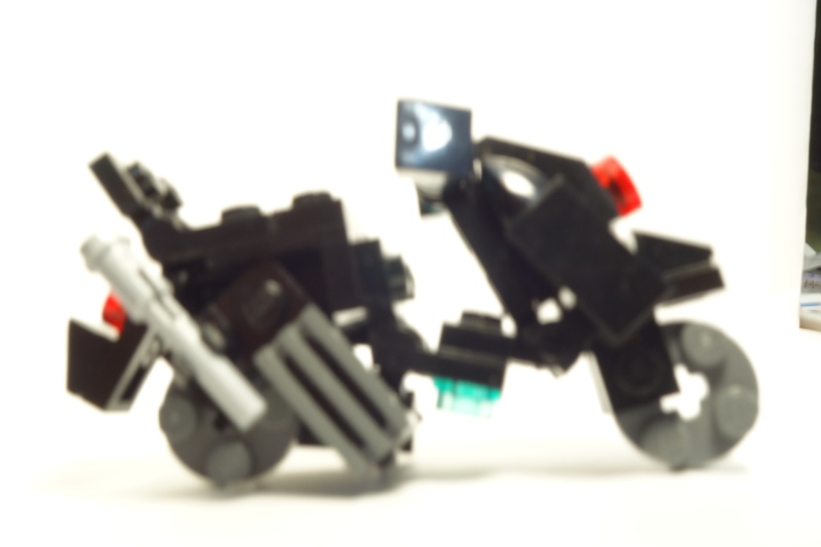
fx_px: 1026
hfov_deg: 43.6
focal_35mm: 45
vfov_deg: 29.9
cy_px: 274
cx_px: 410
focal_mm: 16.78
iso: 320
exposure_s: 1/6
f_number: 11
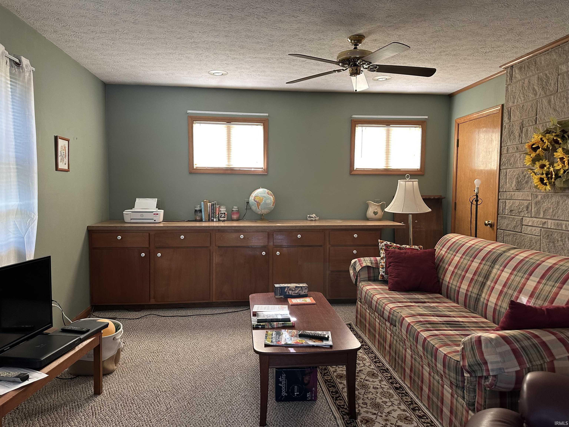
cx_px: 284
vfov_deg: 56.8
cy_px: 214
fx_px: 394
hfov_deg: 71.6
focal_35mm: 24
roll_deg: -1.0
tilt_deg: -3.7
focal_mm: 6.86
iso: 200
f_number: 1.78
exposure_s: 1/60
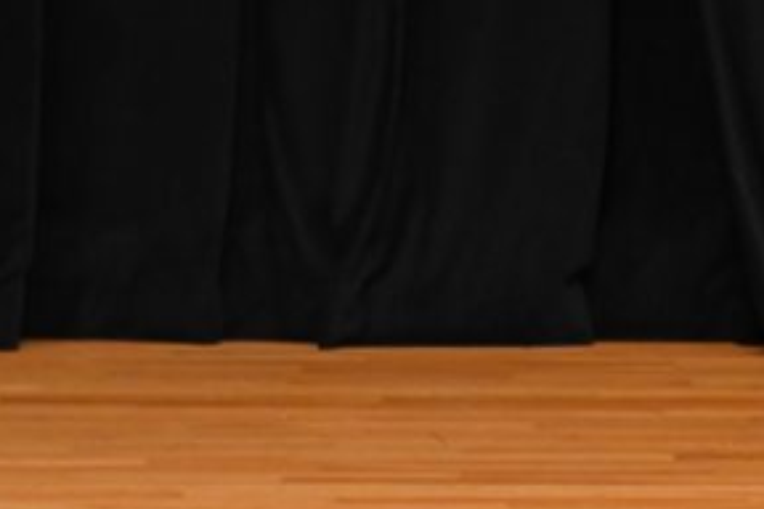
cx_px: 996
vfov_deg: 1.8
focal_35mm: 766
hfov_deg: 2.7
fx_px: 16255
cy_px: 151
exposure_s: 1/400
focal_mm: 190
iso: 3200
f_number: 5.6
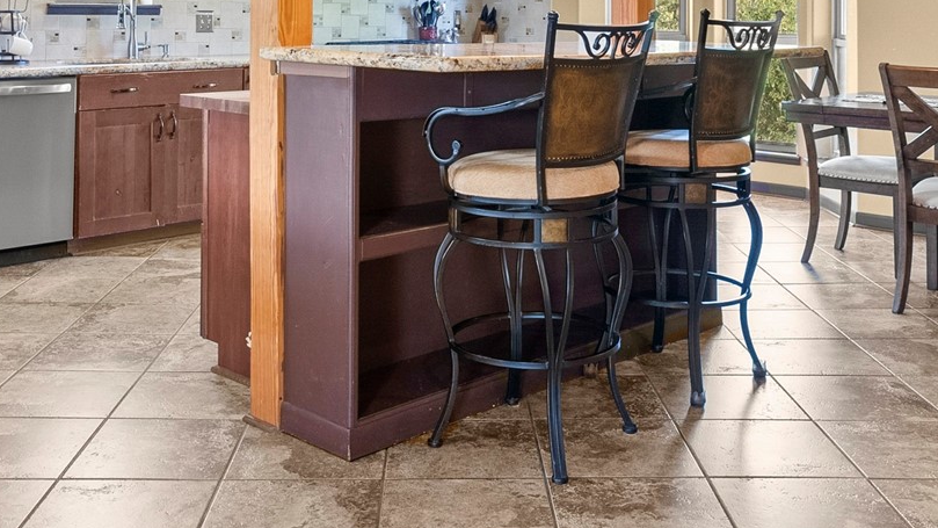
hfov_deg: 45.5
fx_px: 1119
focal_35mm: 45
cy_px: -11
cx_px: 444
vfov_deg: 25.1
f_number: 8
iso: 1000
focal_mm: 16
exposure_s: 1/4
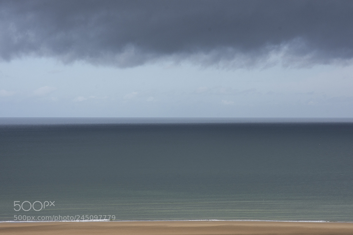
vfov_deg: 13.0
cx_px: 176
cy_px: 118
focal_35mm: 105
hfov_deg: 19.5
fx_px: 1030
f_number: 13
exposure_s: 1/400
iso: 200
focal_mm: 70
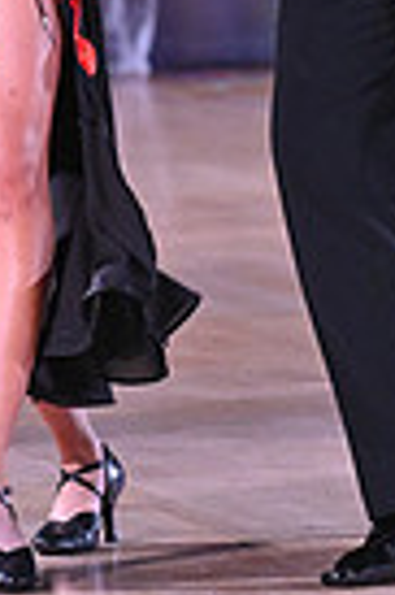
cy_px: -191
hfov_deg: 1.6
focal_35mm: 847
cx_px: 85
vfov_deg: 2.4
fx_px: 13974
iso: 5000
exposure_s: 1/400
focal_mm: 200
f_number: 4.5
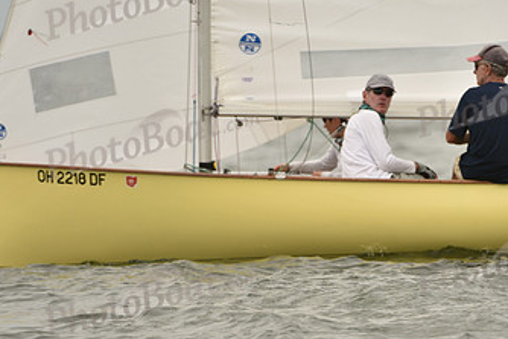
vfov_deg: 2.0
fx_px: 9797
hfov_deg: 3.0
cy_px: 198
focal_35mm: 694
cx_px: 339
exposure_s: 1/2000
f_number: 4.5
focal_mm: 400
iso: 320
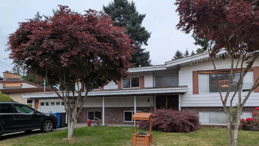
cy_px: 102
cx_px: 134
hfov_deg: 81.2
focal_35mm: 22
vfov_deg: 50.1
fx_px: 151
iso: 48
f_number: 2.2
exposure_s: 1/521
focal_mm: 1.95
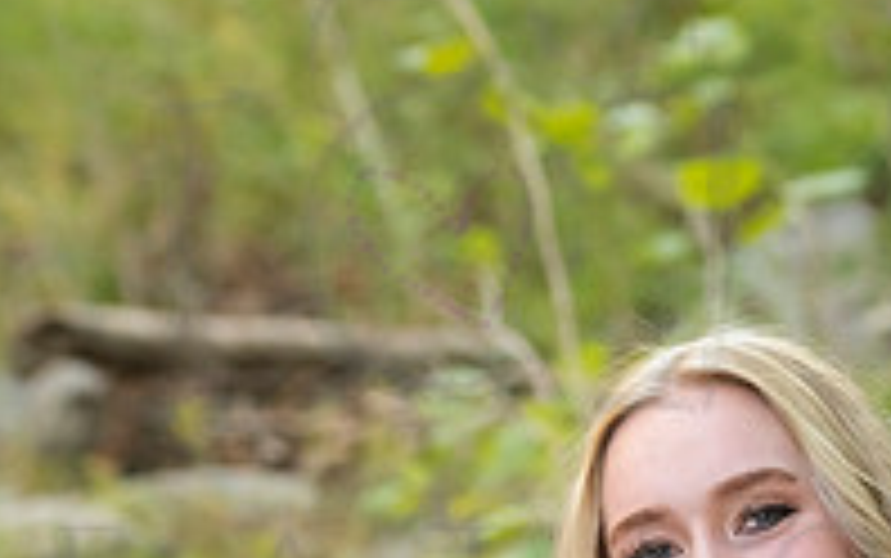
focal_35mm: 257
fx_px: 6244
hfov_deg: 8.2
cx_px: 464
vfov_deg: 5.1
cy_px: 799
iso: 800
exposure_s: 1/400
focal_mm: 86
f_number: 5
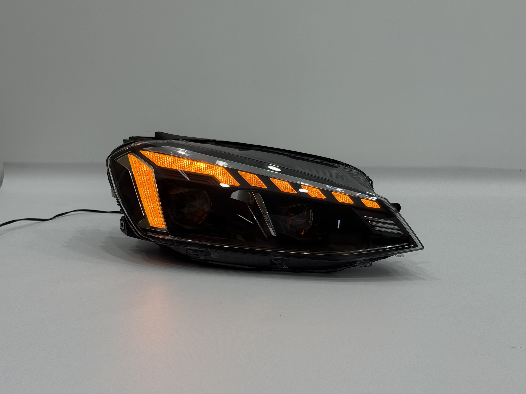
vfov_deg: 30.3
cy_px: 197
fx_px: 729
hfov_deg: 39.7
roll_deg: -0.4
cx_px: 263
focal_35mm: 48
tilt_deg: -10.6
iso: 100
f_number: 1.78
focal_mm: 6.76
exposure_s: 1/354
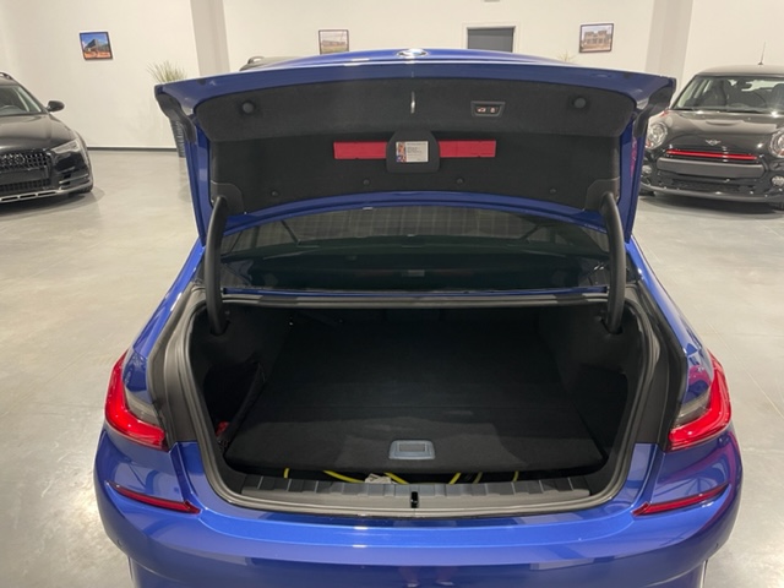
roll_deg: +1.0
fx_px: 589
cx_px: 392
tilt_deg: -22.5
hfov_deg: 67.3
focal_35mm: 26
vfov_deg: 53.1
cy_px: 294
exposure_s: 1/50
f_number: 1.6
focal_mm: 4.2
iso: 320
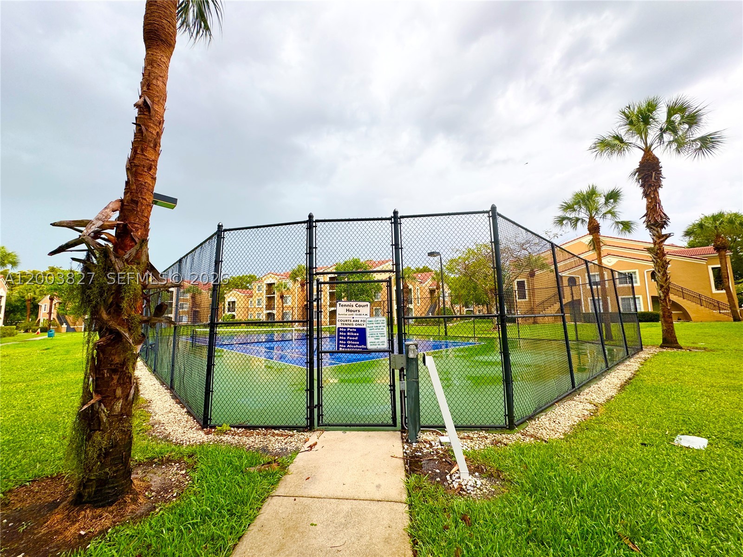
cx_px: 372
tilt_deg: +6.9
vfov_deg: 85.7
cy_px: 278
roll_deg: +1.5
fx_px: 300
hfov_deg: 102.1
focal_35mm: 14
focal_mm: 2.22
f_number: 2.2
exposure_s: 1/190
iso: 40
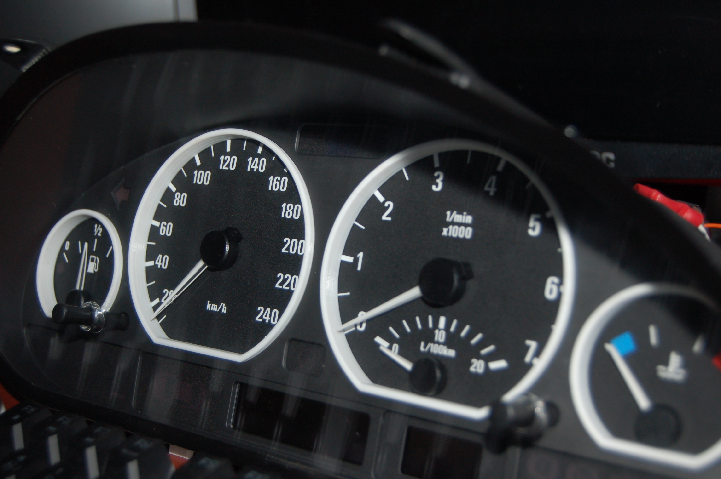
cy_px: 240
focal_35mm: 51
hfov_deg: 38.9
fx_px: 1021
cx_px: 360
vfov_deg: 26.4
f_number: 4.5
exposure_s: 1/60
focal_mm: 34
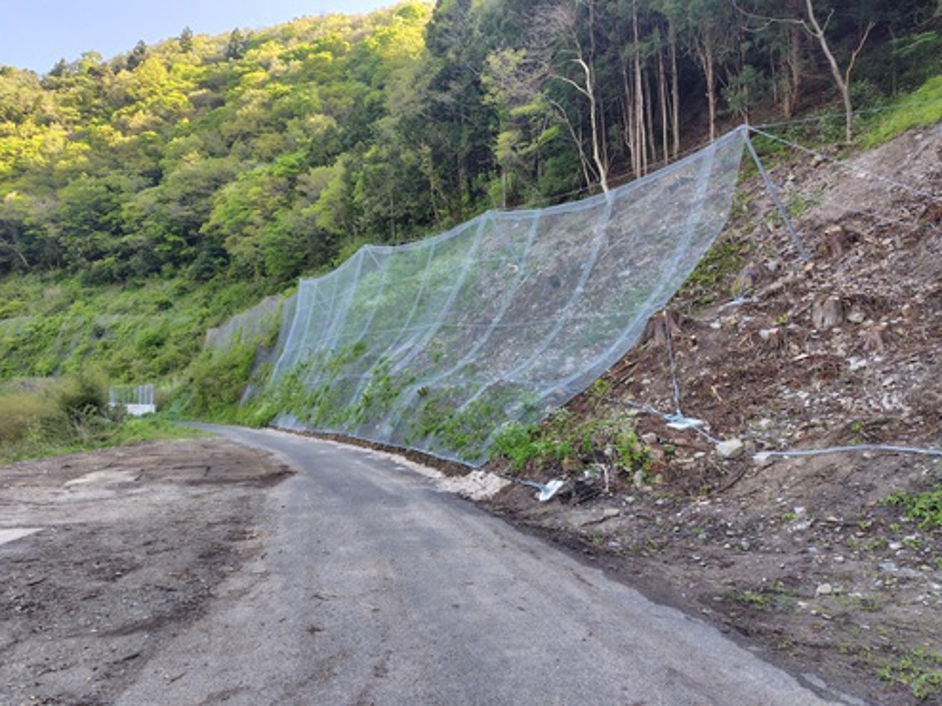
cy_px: 353
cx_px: 471
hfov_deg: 74.0
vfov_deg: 58.8
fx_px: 626
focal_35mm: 23
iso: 50
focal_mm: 5.6
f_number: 1.9
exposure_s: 1/120
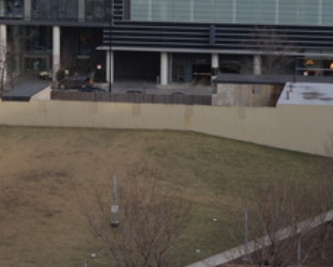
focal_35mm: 126
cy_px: 10
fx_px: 1243
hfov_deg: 15.2
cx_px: 221
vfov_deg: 12.2
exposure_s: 1/200
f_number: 5
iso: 100
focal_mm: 32
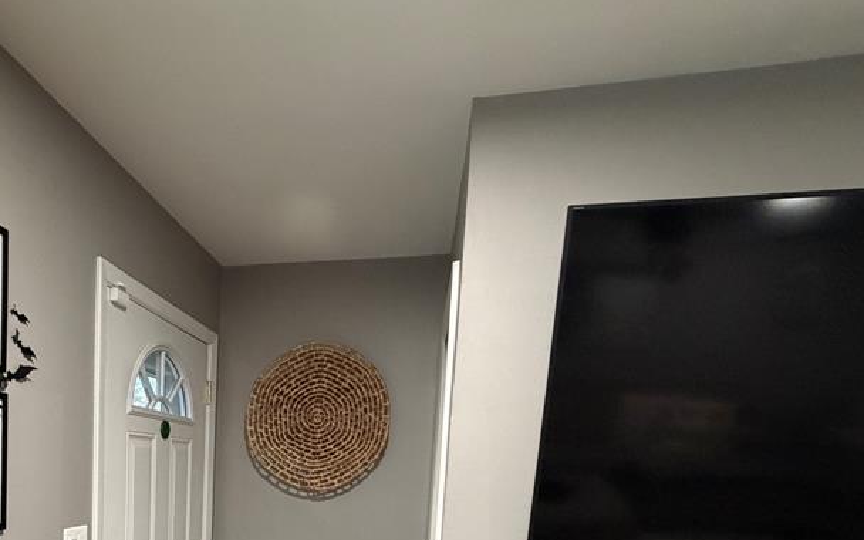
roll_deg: -2.3
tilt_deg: -4.4
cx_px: 261
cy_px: 516
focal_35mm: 25
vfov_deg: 43.6
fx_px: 589
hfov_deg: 69.6
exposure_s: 1/60
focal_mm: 2.22
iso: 500
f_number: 2.2
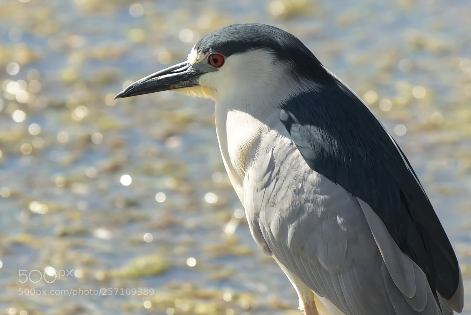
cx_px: 236
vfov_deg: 7.2
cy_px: 158
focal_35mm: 190
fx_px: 2487
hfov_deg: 10.8
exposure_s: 1/1000
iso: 160
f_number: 4
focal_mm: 190
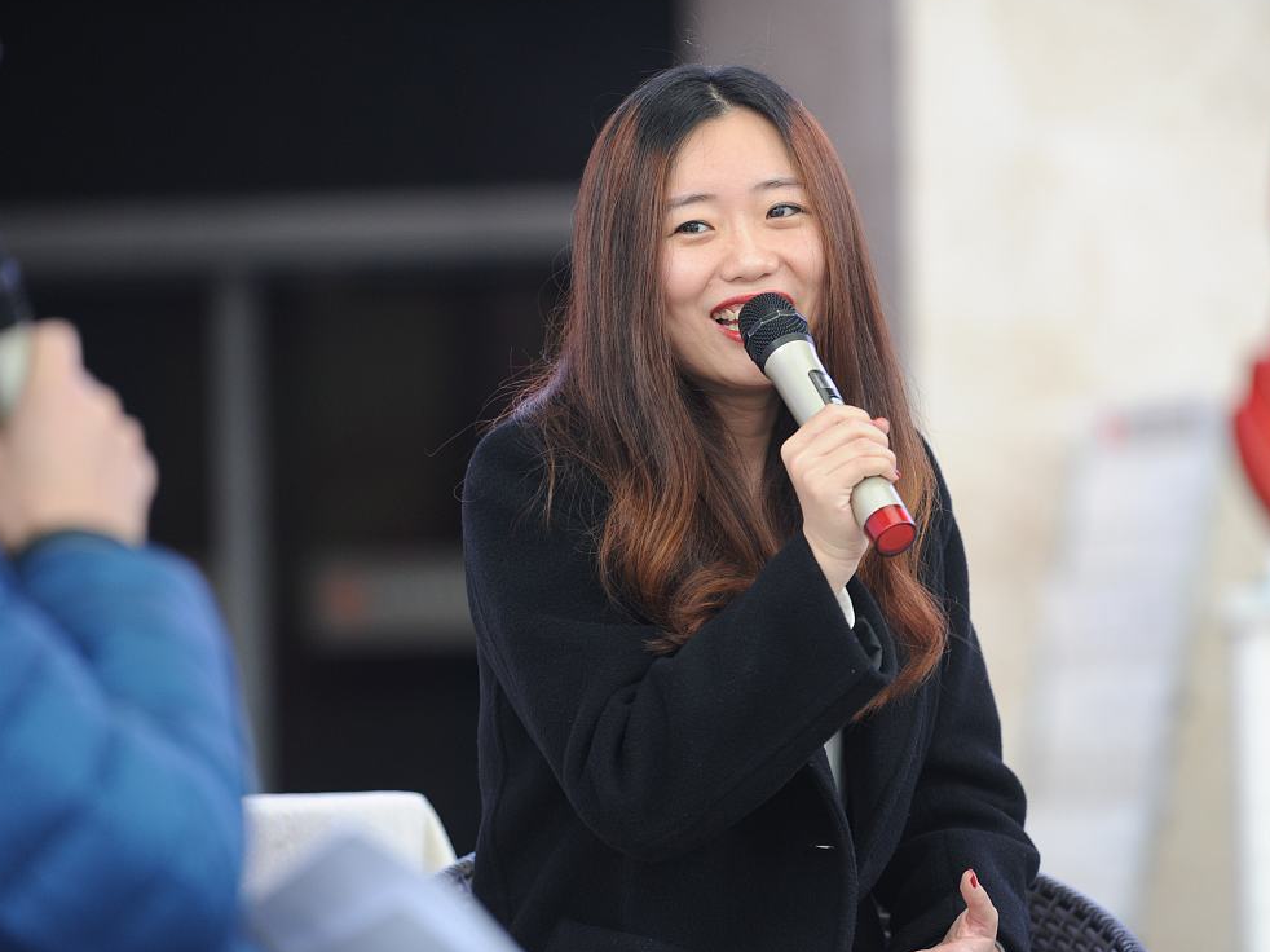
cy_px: 498
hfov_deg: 10.9
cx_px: 714
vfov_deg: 8.2
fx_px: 6676
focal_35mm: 182
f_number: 3.5
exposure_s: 1/200
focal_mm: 155
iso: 800
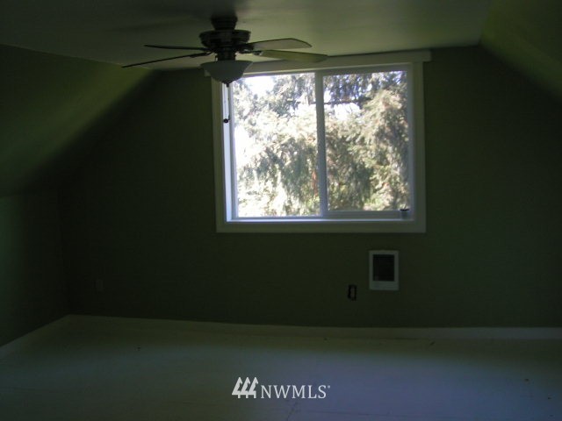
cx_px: 281
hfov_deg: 49.0
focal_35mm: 38
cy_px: 210
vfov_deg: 37.7
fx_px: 617
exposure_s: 1/50
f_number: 2.8
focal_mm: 5.8
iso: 50
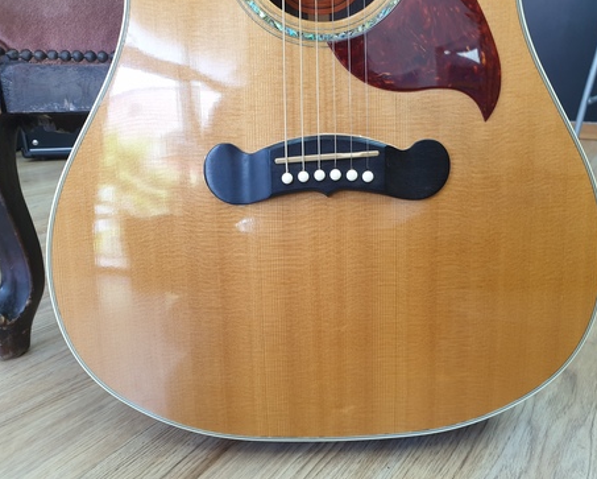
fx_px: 495
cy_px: 243
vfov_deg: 51.6
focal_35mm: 28
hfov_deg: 62.1
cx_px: 322
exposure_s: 1/50
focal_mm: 4.3
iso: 200
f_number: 2.4
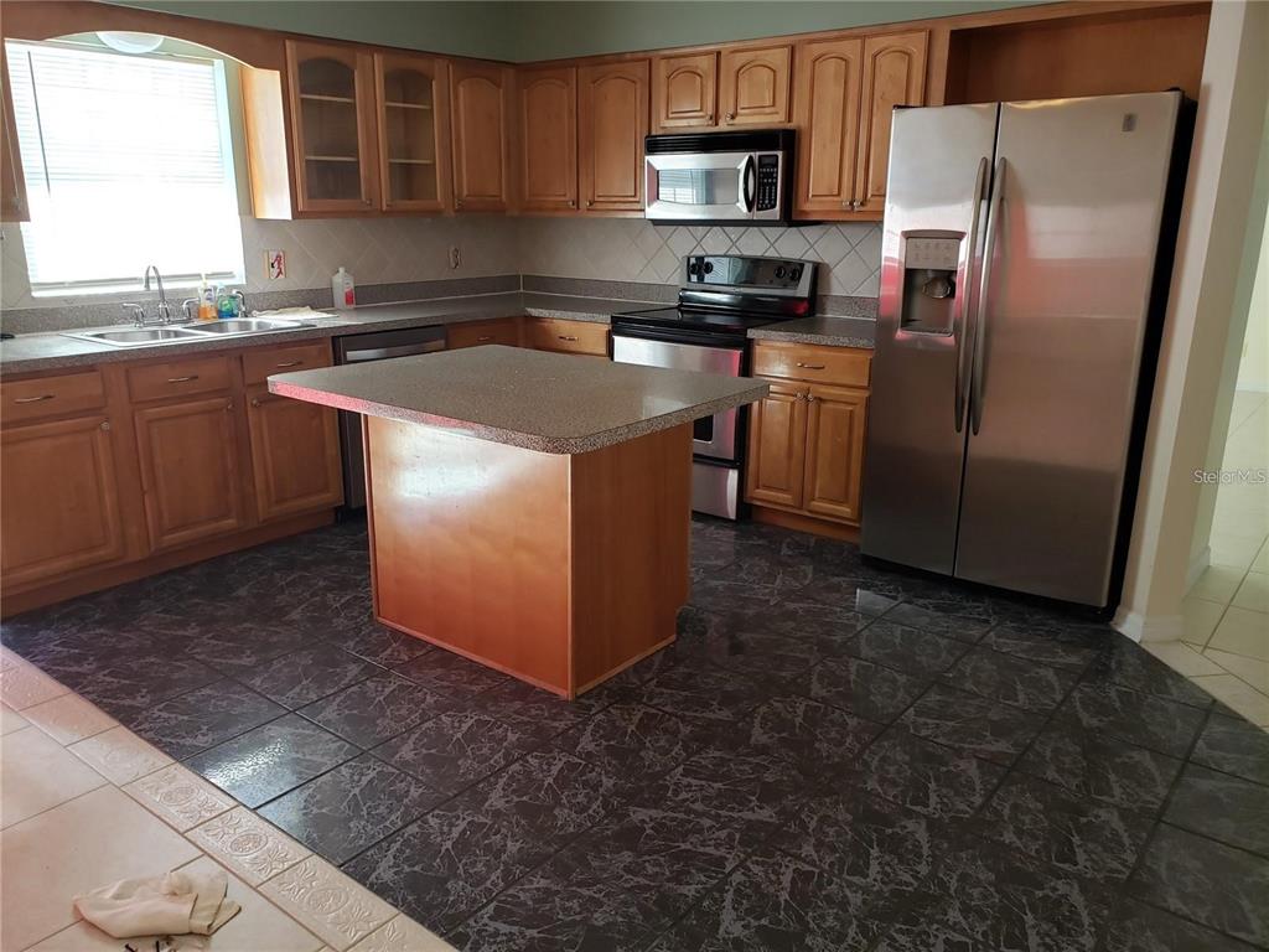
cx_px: 634
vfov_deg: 53.1
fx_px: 953
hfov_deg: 67.3
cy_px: 476
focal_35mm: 26
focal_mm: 4.3
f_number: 2.4
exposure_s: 1/60
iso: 200
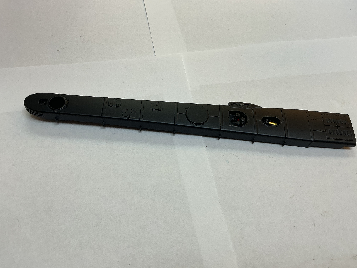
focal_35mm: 29
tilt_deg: -58.4
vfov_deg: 48.2
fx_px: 299
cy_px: 134
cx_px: 178
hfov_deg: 61.7
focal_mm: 3
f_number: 1.8
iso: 20
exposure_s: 1/100
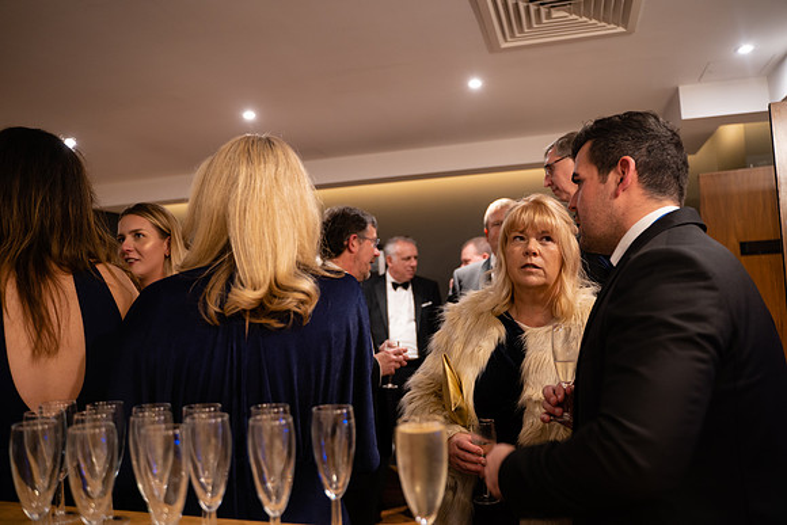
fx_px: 612
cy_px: 262
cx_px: 394
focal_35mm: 28
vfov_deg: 46.4
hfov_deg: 65.5
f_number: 2.8
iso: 1250
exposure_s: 1/30
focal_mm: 28
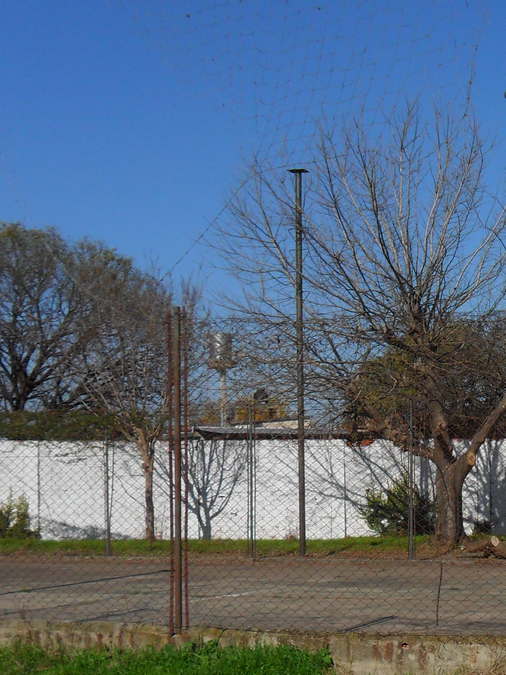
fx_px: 1247
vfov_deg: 30.0
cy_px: 472
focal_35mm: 64
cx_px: 605
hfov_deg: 21.3
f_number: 9.4
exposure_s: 1/250
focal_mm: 5.7
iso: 100
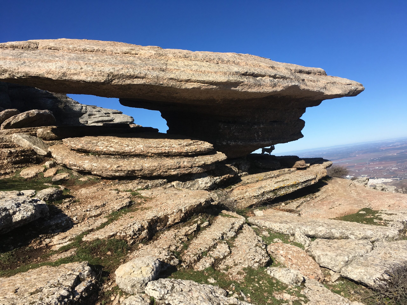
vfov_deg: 48.2
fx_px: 341
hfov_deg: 61.7
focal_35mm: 29
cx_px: 204
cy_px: 152
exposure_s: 1/2137
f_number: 2.2
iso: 25
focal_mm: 4.15
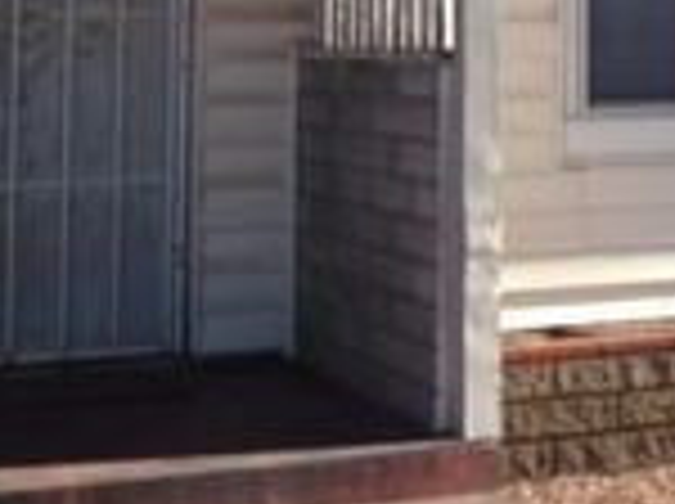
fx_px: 2278
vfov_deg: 12.4
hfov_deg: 16.1
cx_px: 828
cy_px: -70
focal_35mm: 117
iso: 50
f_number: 2.4
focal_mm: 4.28
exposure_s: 1/1227
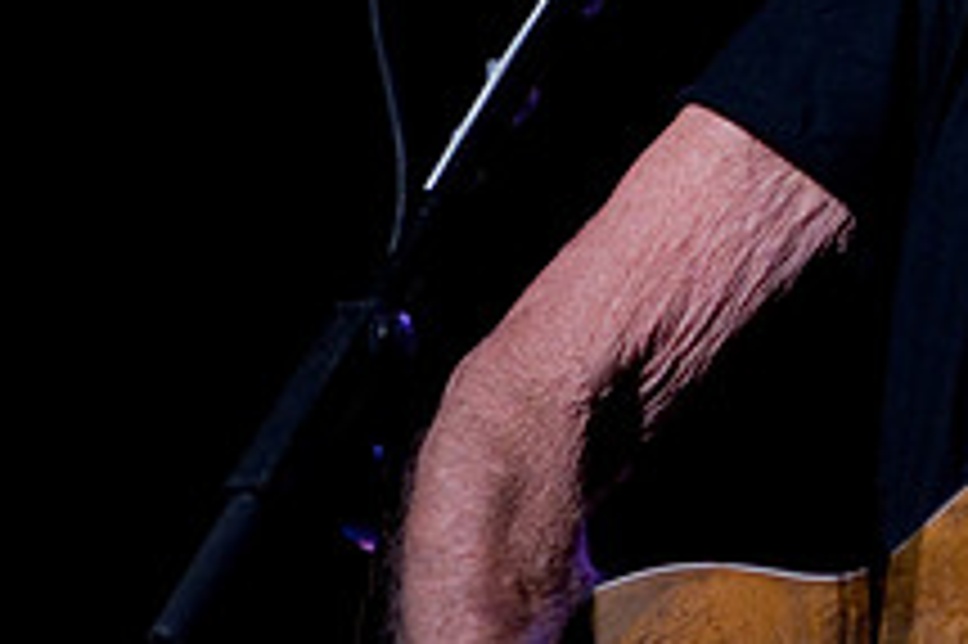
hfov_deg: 2.5
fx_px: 21763
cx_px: 1171
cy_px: -92
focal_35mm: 810
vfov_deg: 1.7
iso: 800
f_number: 3.2
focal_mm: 200
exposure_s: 1/320
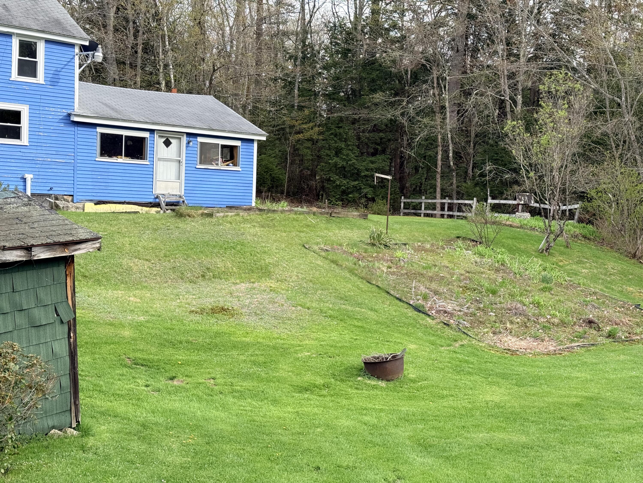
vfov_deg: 30.3
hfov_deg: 39.7
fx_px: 892
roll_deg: -1.7
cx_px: 322
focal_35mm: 48
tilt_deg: -2.2
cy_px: 242
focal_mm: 6.76
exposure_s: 1/1055
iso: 64
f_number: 1.78
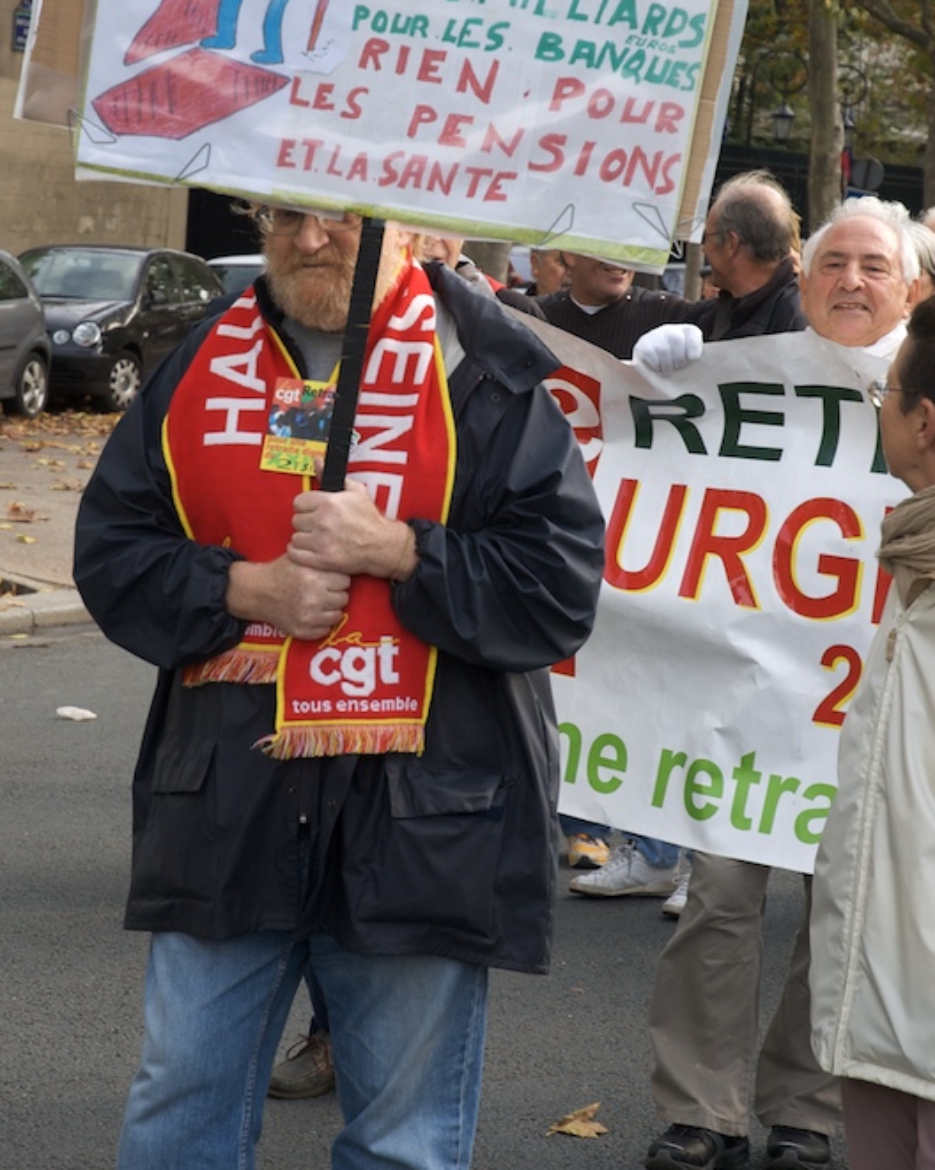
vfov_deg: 16.1
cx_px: 401
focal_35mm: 120
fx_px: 4145
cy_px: 547
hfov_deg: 12.9
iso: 200
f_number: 6.3
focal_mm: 55
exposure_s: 1/160
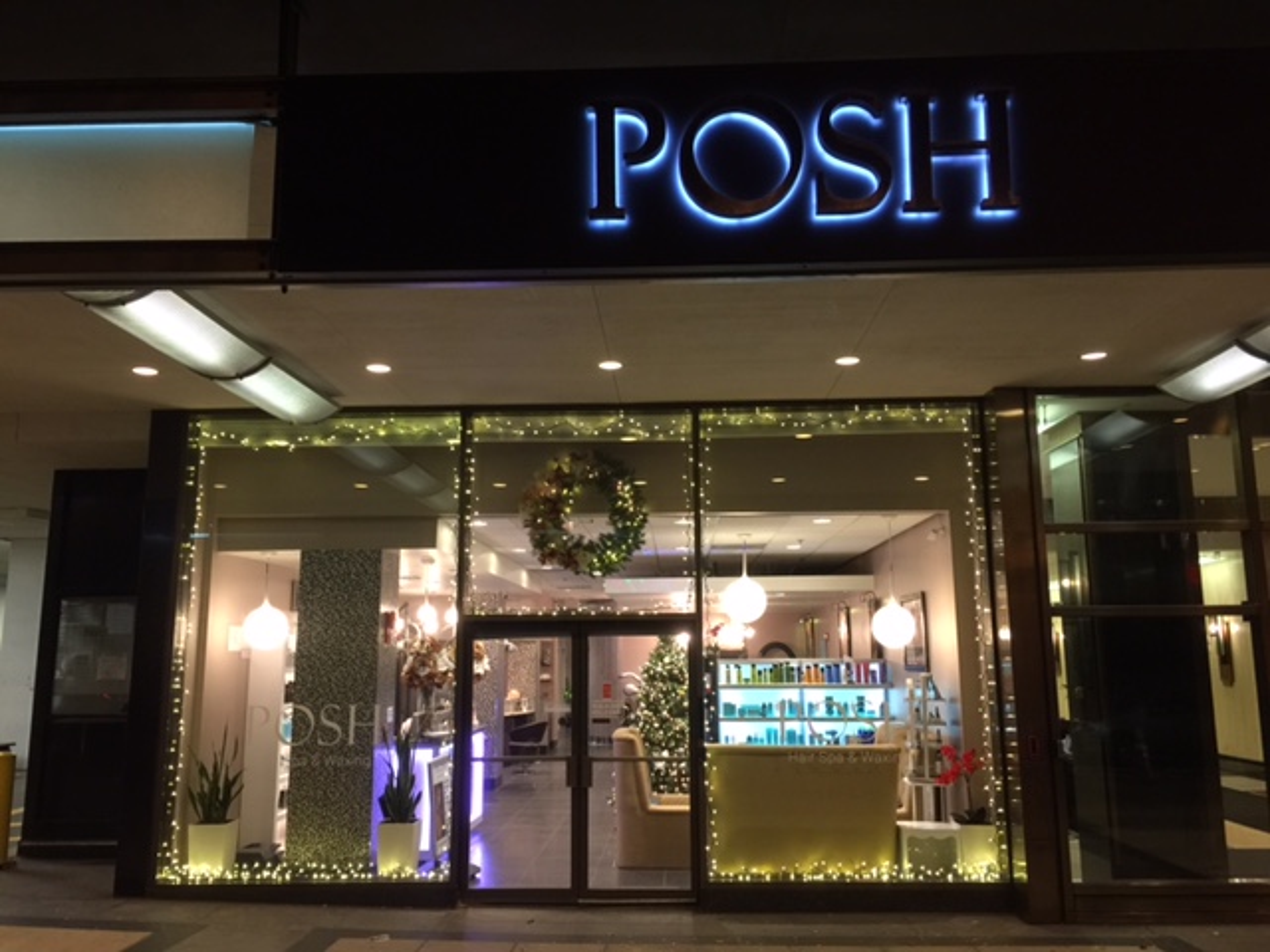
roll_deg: +0.2
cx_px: 635
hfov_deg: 61.7
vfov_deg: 48.2
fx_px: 1064
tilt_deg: +9.3
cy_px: 476
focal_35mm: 29
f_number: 2.2
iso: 100
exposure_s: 1/15
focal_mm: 4.15
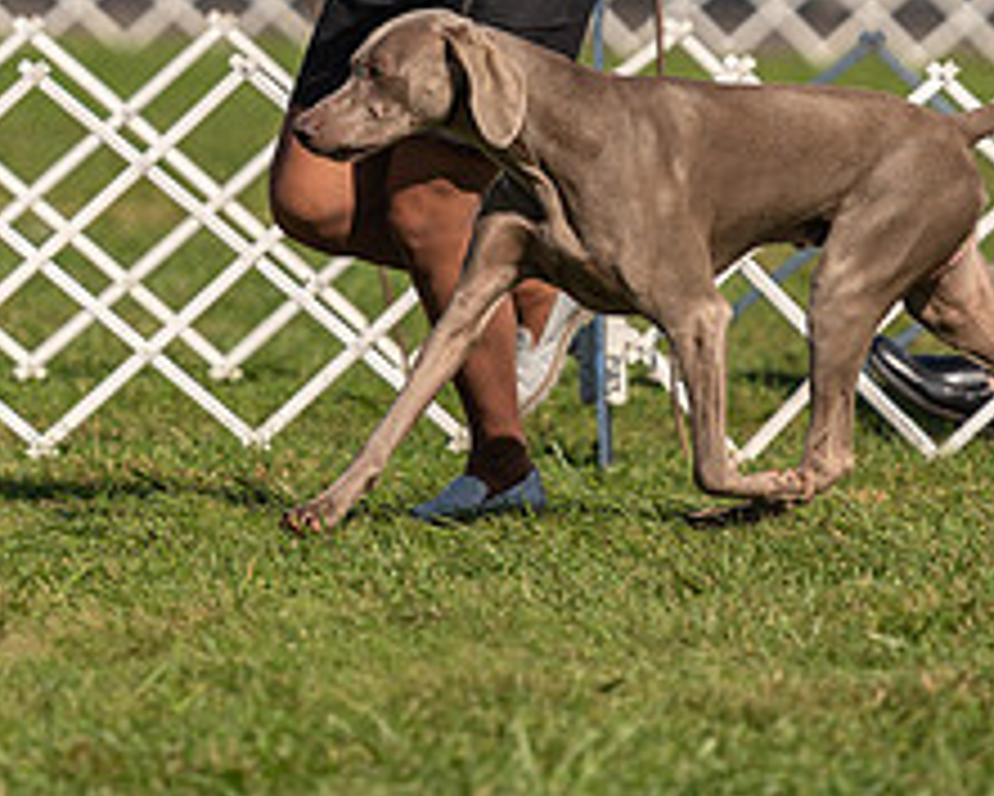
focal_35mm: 573
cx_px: 717
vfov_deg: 2.7
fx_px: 16864
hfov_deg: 3.4
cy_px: -193
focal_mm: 200
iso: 200
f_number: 3.2
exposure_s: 1/3200
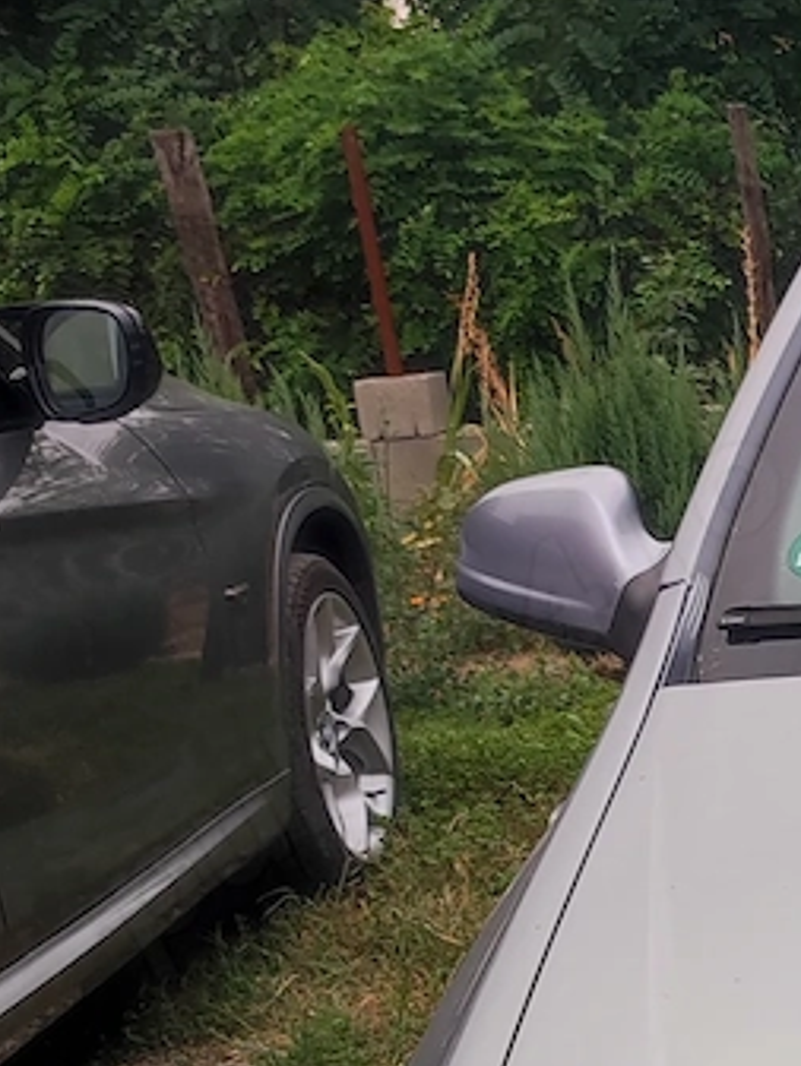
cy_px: 870
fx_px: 3052
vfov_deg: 19.6
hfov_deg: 13.1
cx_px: 1551
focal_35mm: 99
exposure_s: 1/100
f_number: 1.79
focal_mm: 4.7
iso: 115
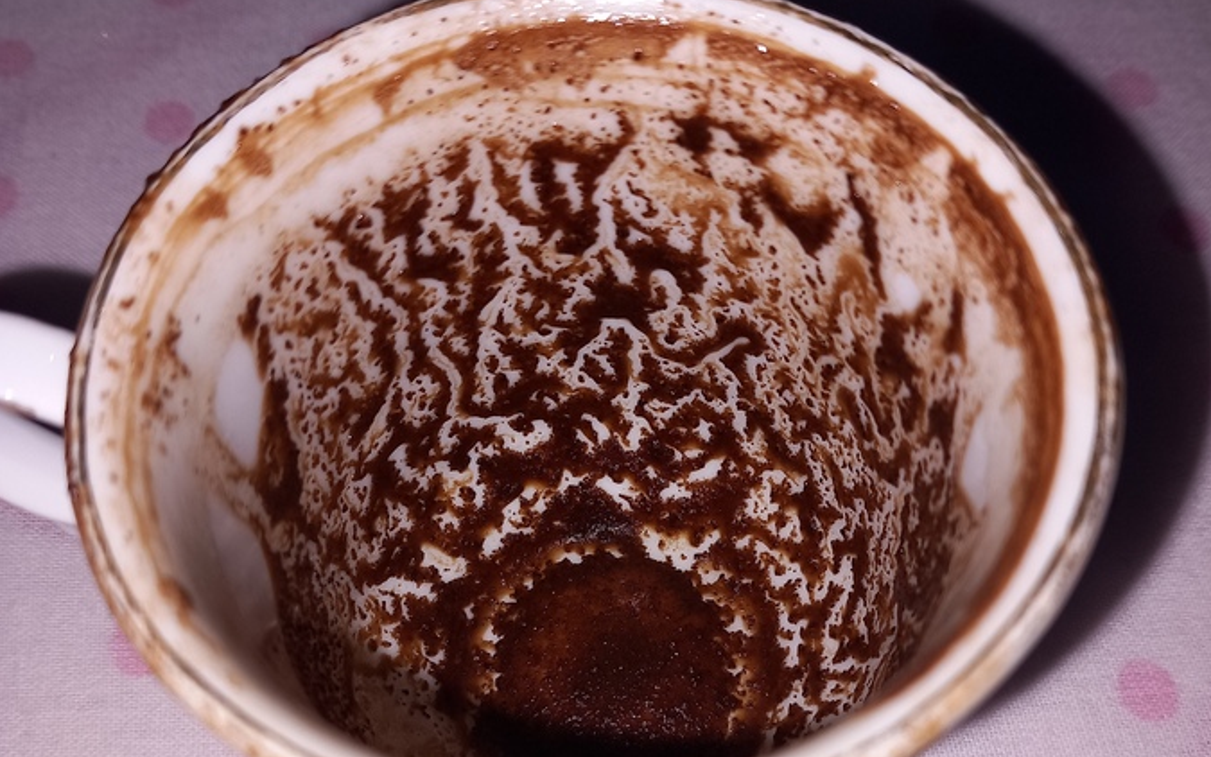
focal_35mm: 39
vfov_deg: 32.5
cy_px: 513
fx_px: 1287
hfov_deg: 50.4
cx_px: 612
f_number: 1.8
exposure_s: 1/100
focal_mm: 4
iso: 25
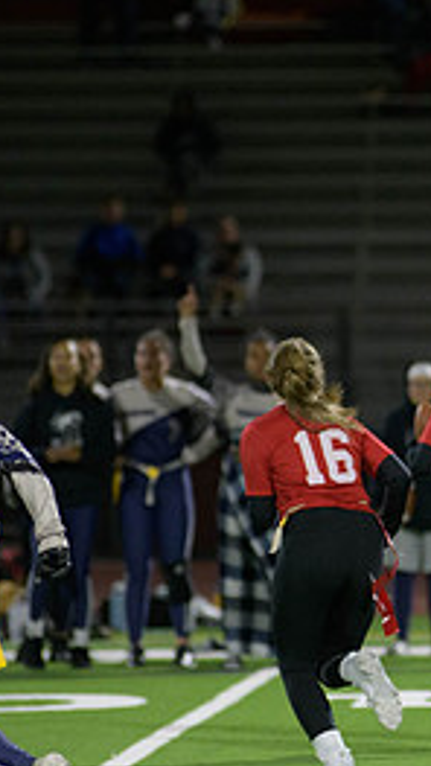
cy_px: 421
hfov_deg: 2.6
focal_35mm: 463
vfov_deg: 4.7
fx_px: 9404
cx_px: 501
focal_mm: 200
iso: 3200
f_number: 2.8
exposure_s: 1/640
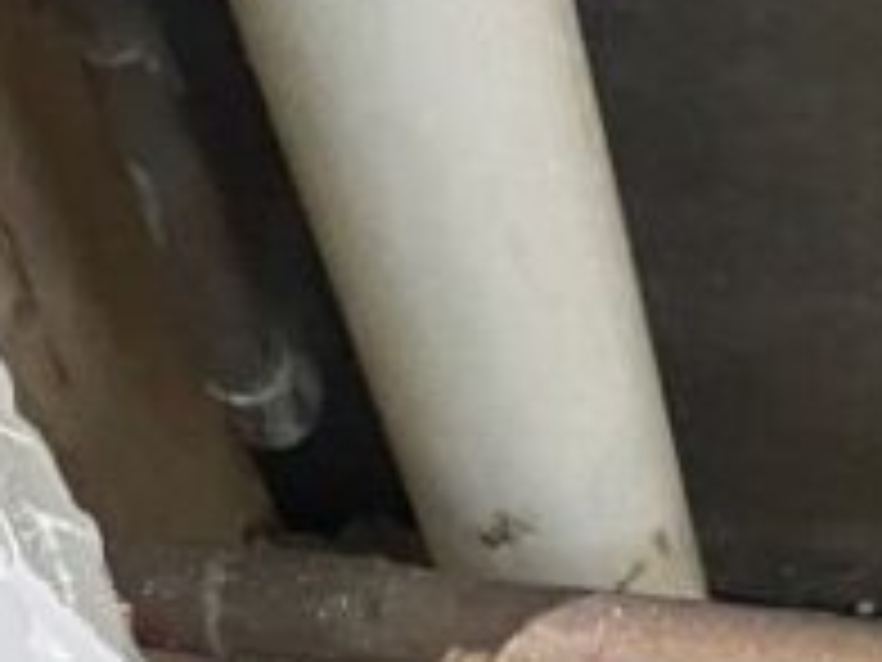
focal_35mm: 136
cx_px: 1413
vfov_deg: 9.5
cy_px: 1662
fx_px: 3465
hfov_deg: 13.5
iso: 500
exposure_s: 1/42
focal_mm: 4.2
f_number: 1.6
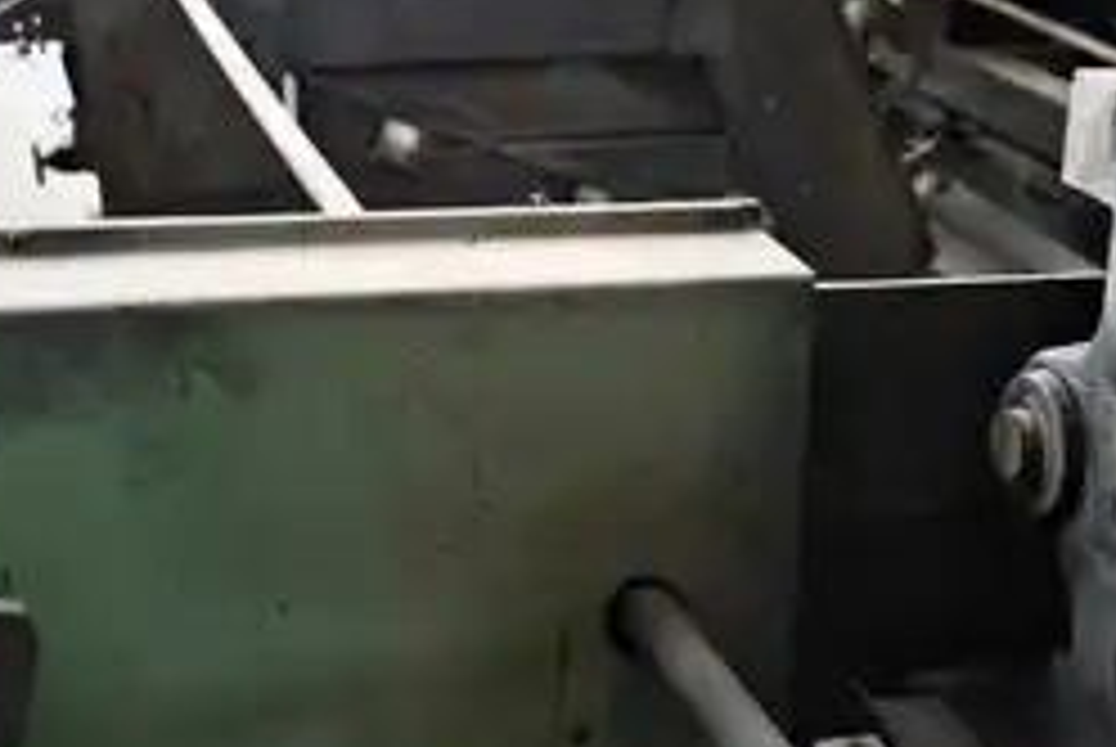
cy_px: 189
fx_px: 1955
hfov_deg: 31.9
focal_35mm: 63
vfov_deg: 21.4
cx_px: 544
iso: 1600
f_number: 4
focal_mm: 26
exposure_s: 1/6
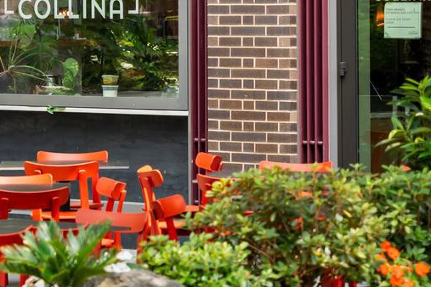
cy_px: -5
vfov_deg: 4.8
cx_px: -315
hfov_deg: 7.1
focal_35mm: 283
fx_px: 3388
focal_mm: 70
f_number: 2.8
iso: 100
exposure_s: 1/500
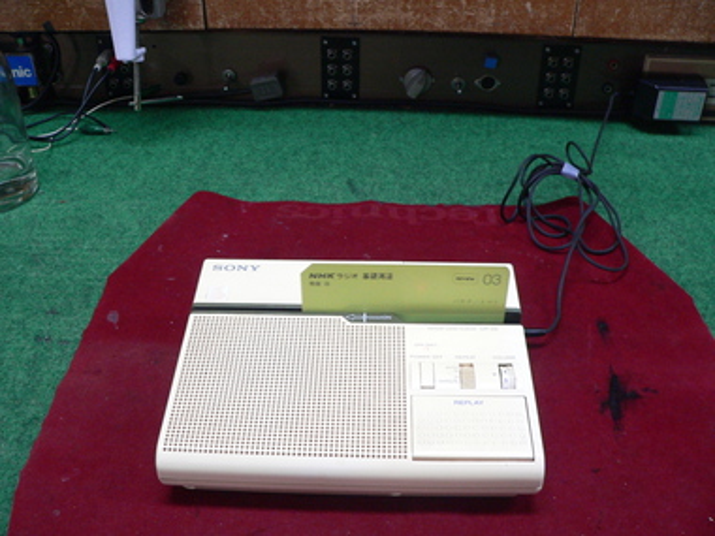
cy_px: 268
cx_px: 358
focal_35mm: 36
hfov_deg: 51.4
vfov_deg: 39.7
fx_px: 744
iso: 200
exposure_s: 1/15
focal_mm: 6
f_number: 2.8
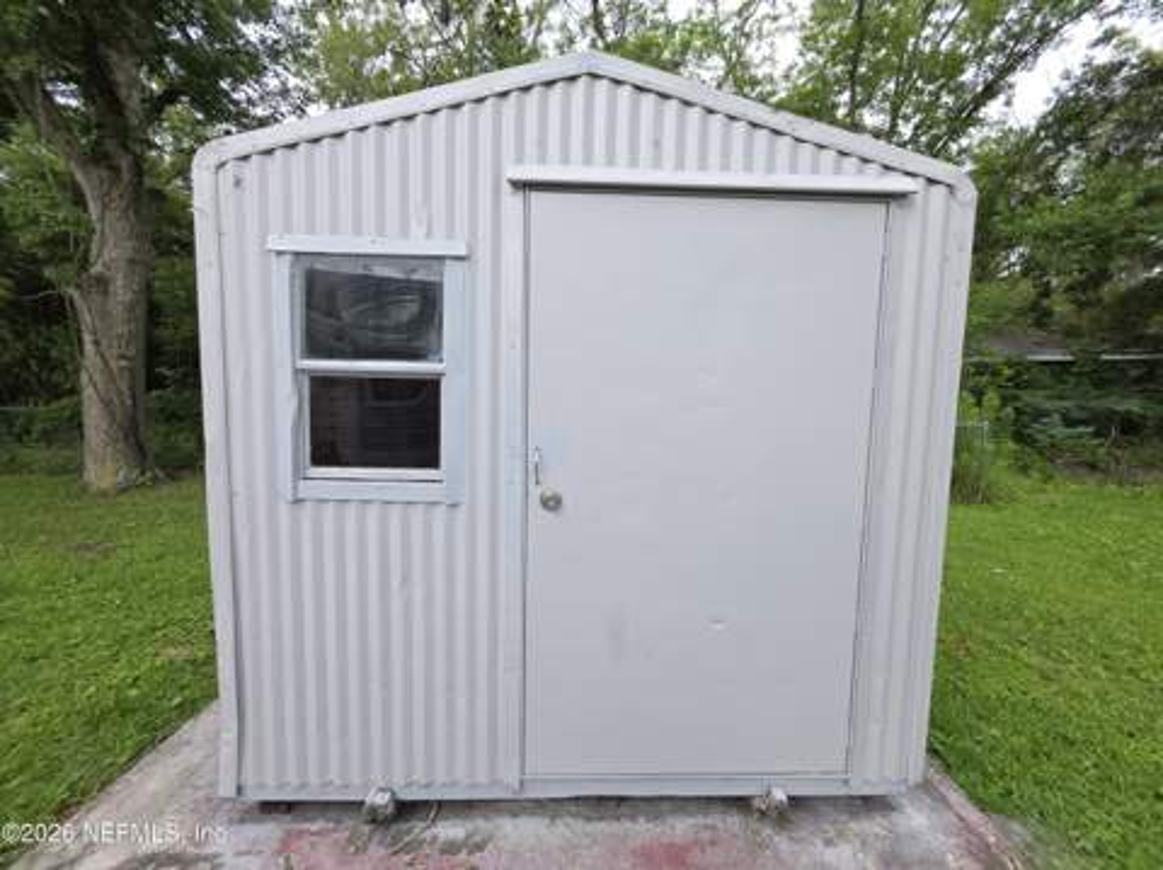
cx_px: 582
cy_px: 435
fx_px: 436
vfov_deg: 89.8
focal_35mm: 13
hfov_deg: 106.2
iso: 20
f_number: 1.9
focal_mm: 2.2
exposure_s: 1/245
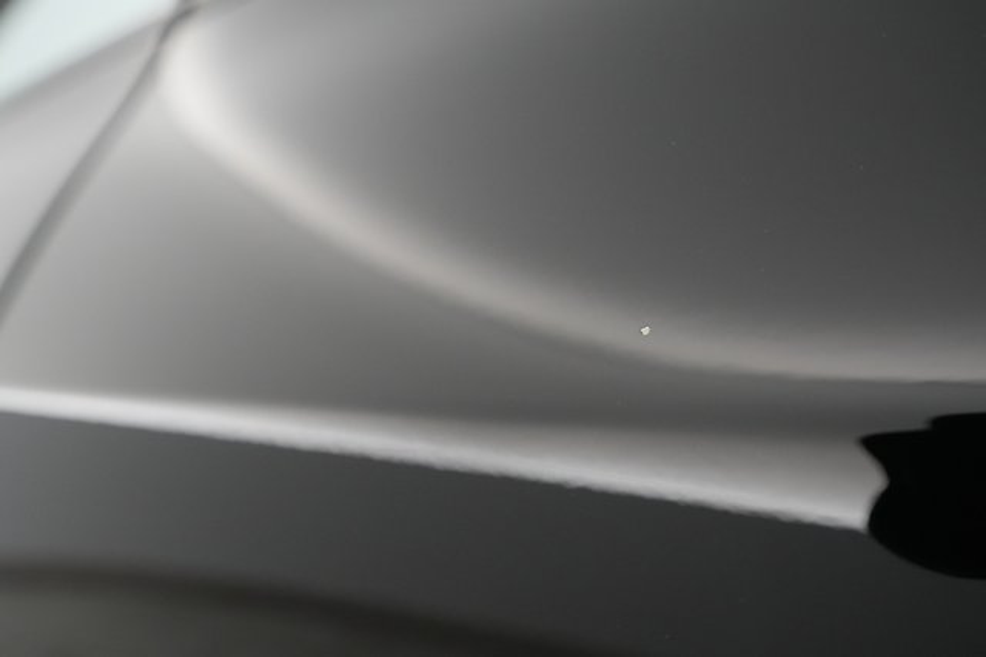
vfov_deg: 46.4
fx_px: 766
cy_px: 328
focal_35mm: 28
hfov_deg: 65.5
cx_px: 493
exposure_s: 1/100
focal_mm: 28
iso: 5000
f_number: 4.5
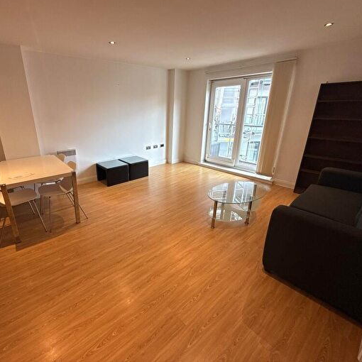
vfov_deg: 84.0
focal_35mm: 17
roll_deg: +0.3
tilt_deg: -20.1
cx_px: 146
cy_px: 176
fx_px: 201
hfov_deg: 83.0
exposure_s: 1/100
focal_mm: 2.22
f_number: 2.2
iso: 125
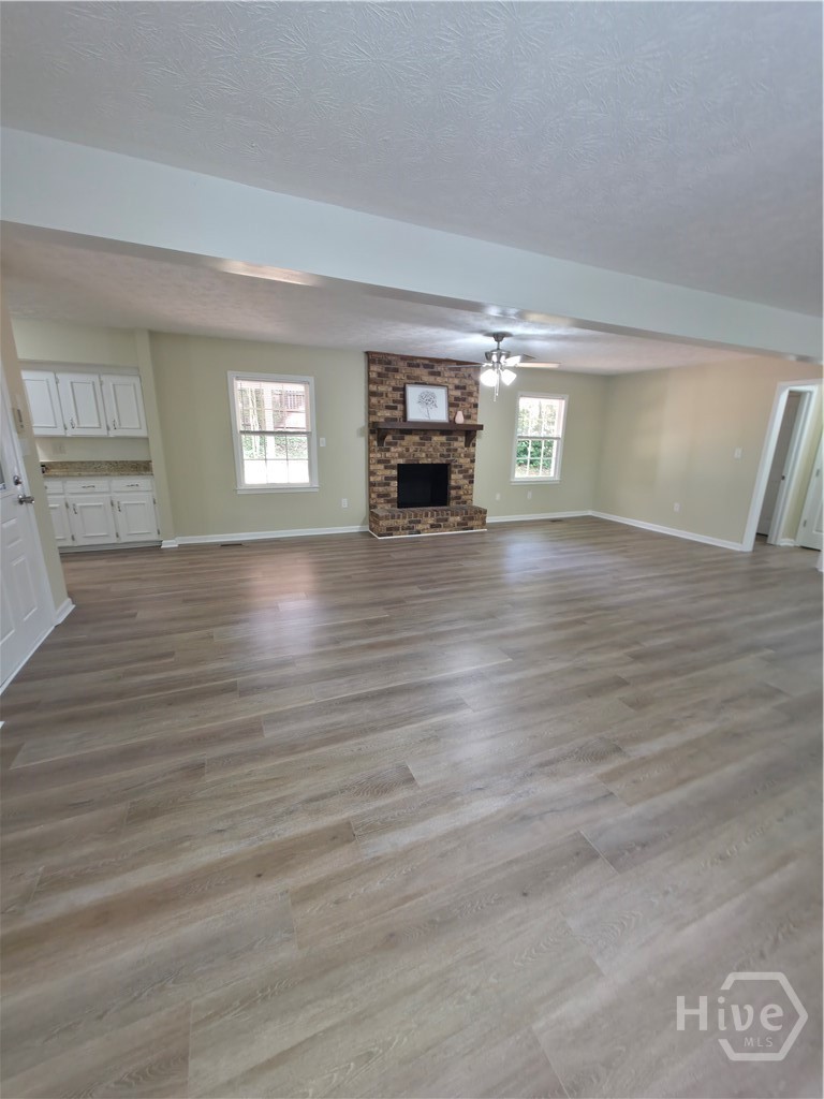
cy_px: 550
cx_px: 412
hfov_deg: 89.9
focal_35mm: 13
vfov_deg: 106.2
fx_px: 413
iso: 125
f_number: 1.9
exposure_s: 1/30
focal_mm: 2.2
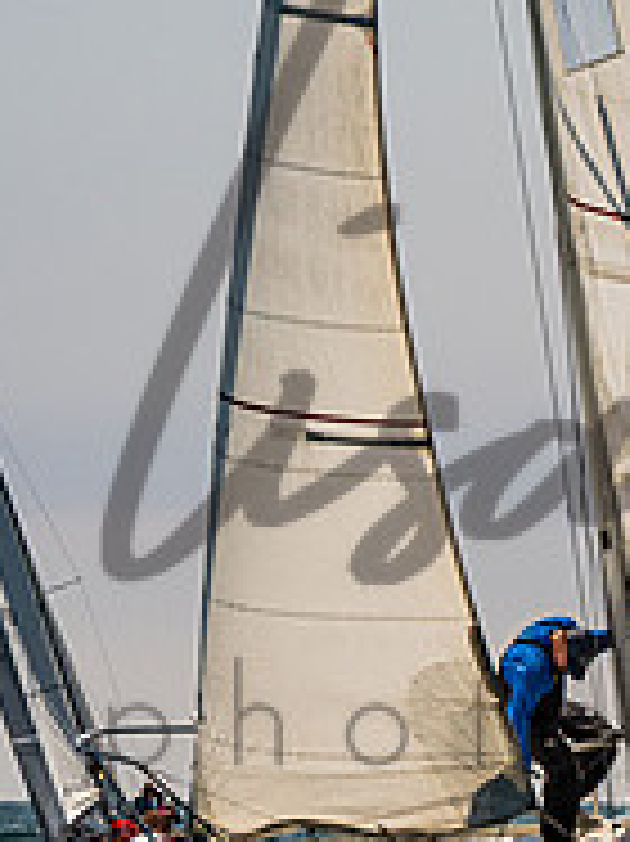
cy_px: 391
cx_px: 1400
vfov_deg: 3.8
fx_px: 12754
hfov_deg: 2.8
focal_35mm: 525
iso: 500
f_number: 8
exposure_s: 1/4000
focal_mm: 130
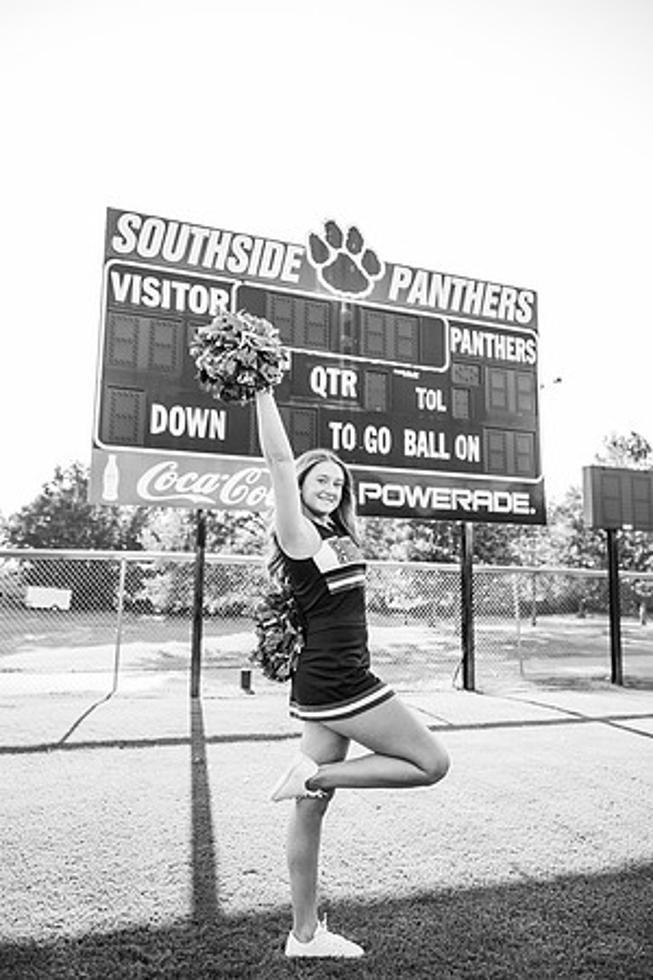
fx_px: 653
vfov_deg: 73.7
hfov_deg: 53.1
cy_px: 490
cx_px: 326
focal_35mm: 24
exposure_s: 1/500
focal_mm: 24
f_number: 2.8
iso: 200
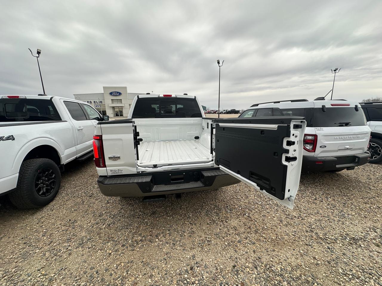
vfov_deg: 85.7
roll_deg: +1.9
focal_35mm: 14
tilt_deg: -11.4
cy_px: 143
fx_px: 154
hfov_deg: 102.1
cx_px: 191
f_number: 2.2
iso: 40
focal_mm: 2.22
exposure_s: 1/284
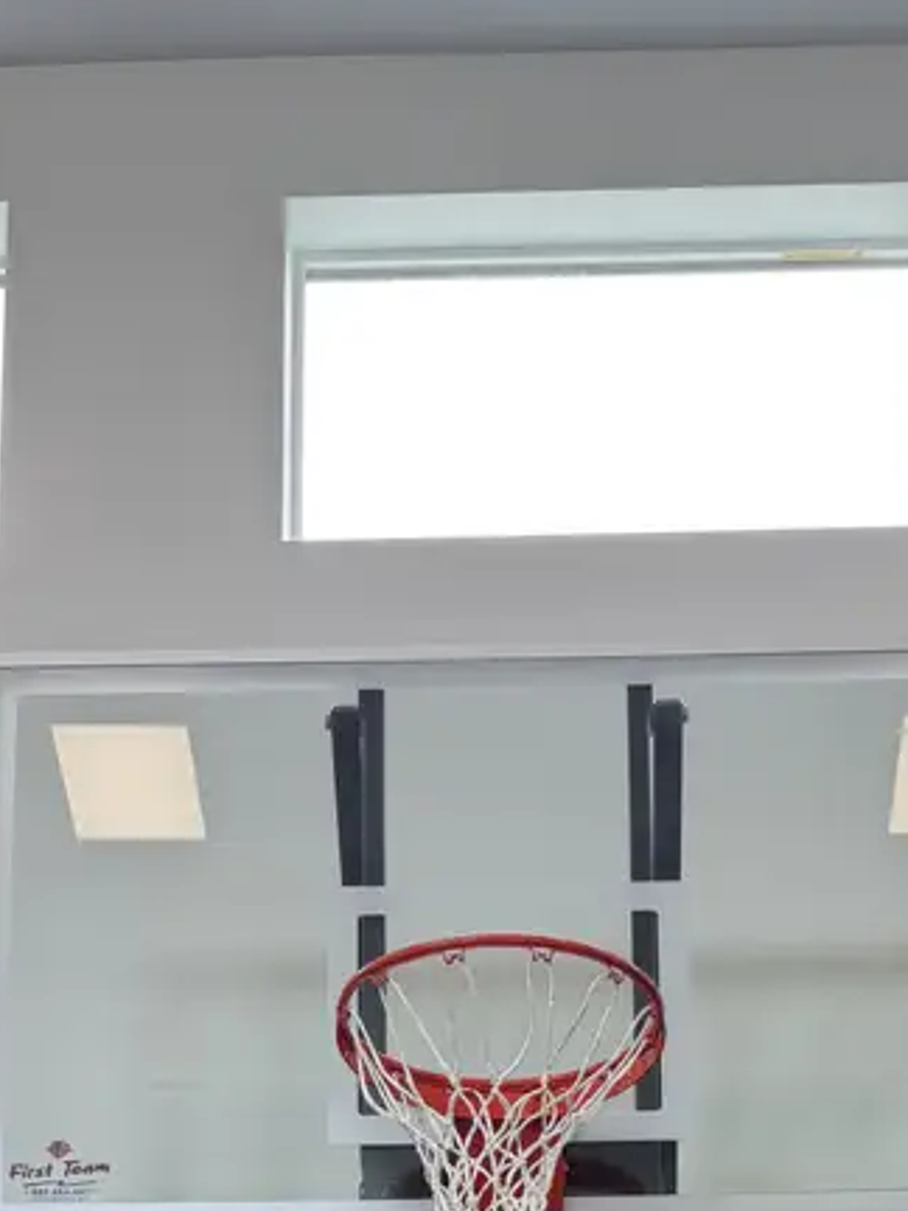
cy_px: 1500
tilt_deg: +11.6
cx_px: 558
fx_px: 2098
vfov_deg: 27.7
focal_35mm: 60
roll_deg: +0.6
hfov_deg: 24.4
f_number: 1.78
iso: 64
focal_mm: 6.76
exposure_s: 1/121
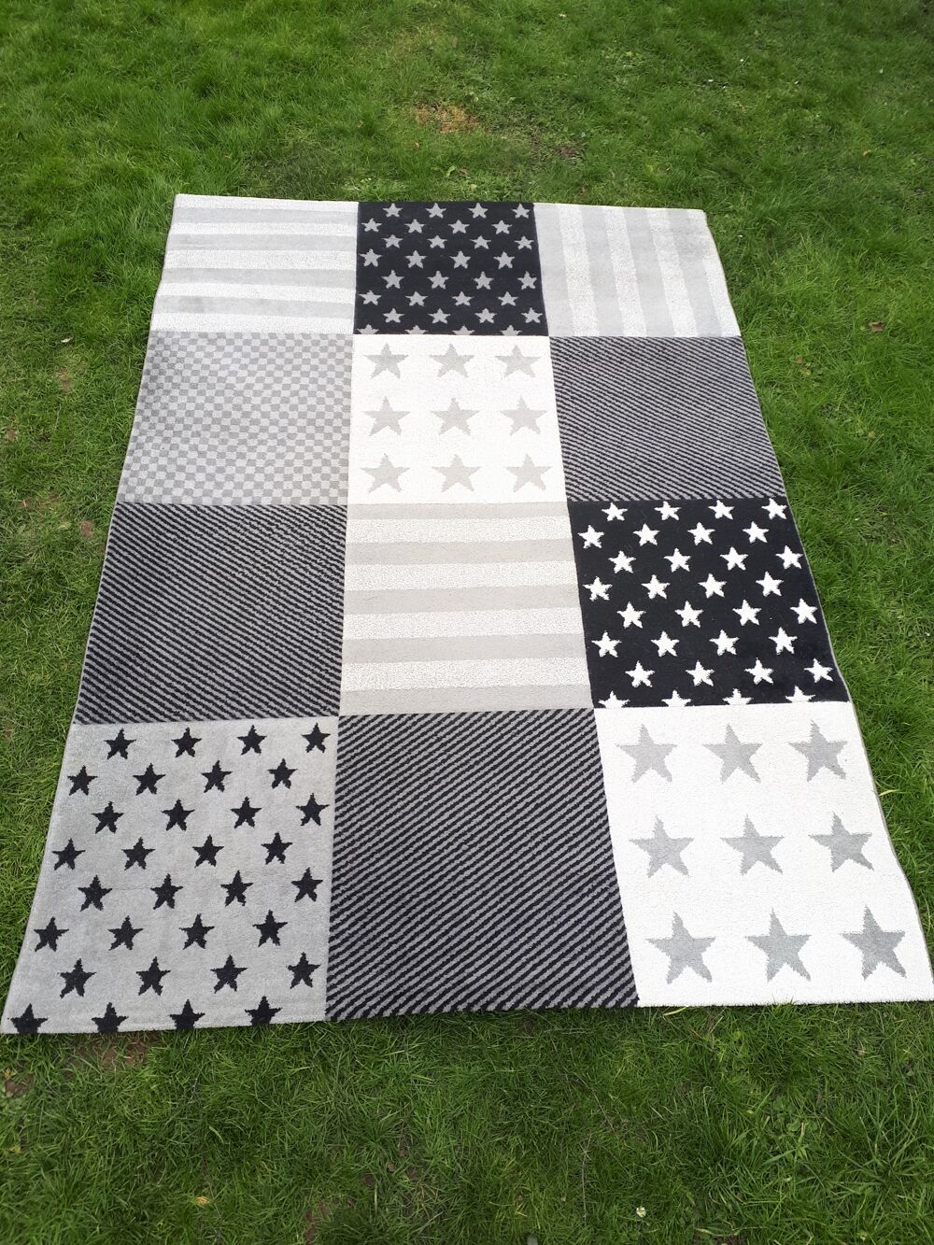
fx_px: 971
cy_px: 622
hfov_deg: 51.4
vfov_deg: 65.3
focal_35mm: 27
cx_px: 467
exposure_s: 1/190
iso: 40
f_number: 1.9
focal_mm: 3.6
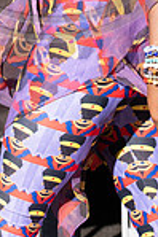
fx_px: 1590
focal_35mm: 241
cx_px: 52
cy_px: -119
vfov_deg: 8.4
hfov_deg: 5.7
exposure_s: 1/200
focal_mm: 80
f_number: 6.3
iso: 1000
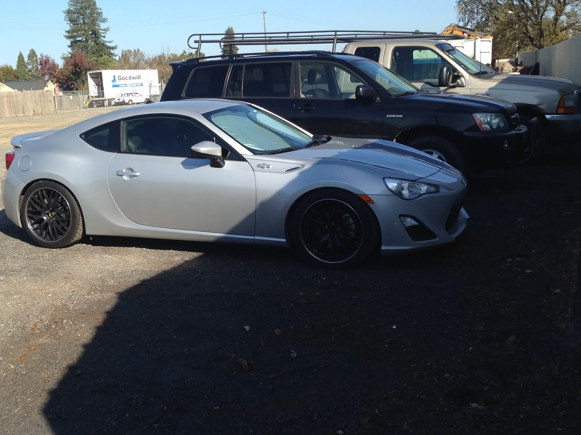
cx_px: 227
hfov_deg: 41.0
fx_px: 772
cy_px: 217
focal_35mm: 46
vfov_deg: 31.5
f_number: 2.4
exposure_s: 1/1043
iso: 50
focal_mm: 4.1
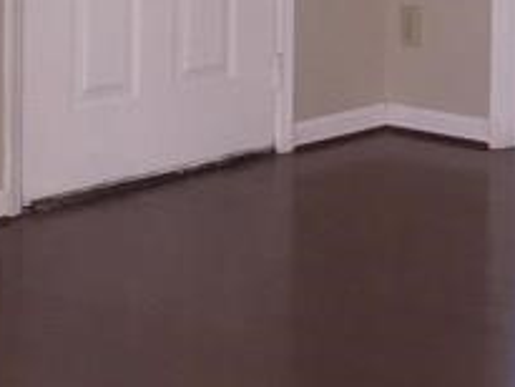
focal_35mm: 145
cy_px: -209
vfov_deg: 9.9
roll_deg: -2.4
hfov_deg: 13.0
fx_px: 2159
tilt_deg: -2.2
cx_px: 726
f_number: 2.2
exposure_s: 1/30
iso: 32
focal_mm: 4.15
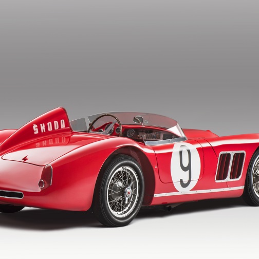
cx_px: 115
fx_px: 1024
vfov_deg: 14.4
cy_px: 98
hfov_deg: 14.4
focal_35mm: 121
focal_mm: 70
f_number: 16
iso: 100
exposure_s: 1.3
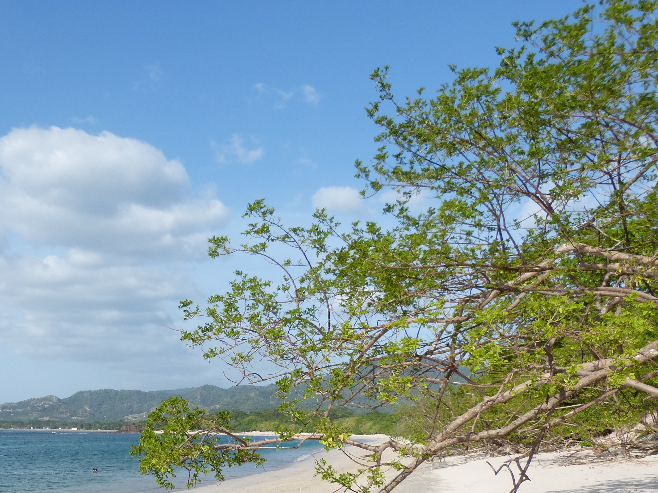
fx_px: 798
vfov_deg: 33.2
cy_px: 403
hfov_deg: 43.3
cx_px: 159
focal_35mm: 42
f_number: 4
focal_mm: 4.5
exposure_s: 1/1000
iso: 100
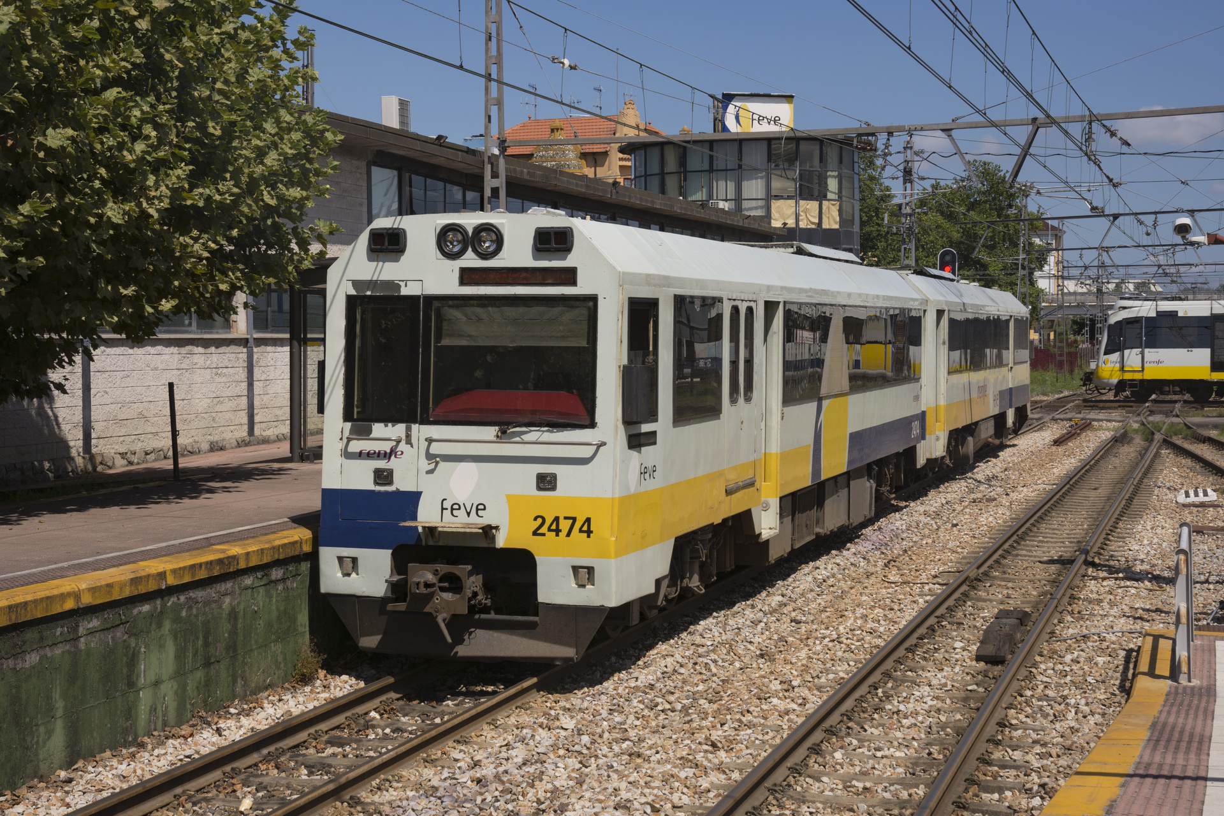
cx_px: 612
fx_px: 1938
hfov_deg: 35.1
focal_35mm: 57
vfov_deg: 23.8
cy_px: 408
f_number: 9
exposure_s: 1/500
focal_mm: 38
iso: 100
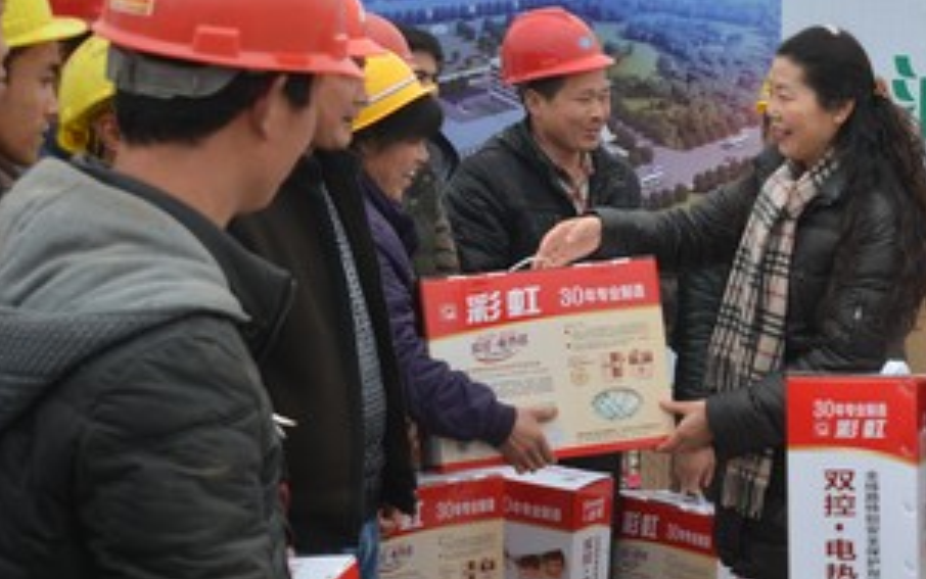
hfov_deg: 22.7
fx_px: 2297
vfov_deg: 14.4
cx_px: 641
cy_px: 204
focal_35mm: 91
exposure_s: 1/250
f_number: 8
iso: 200
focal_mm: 36
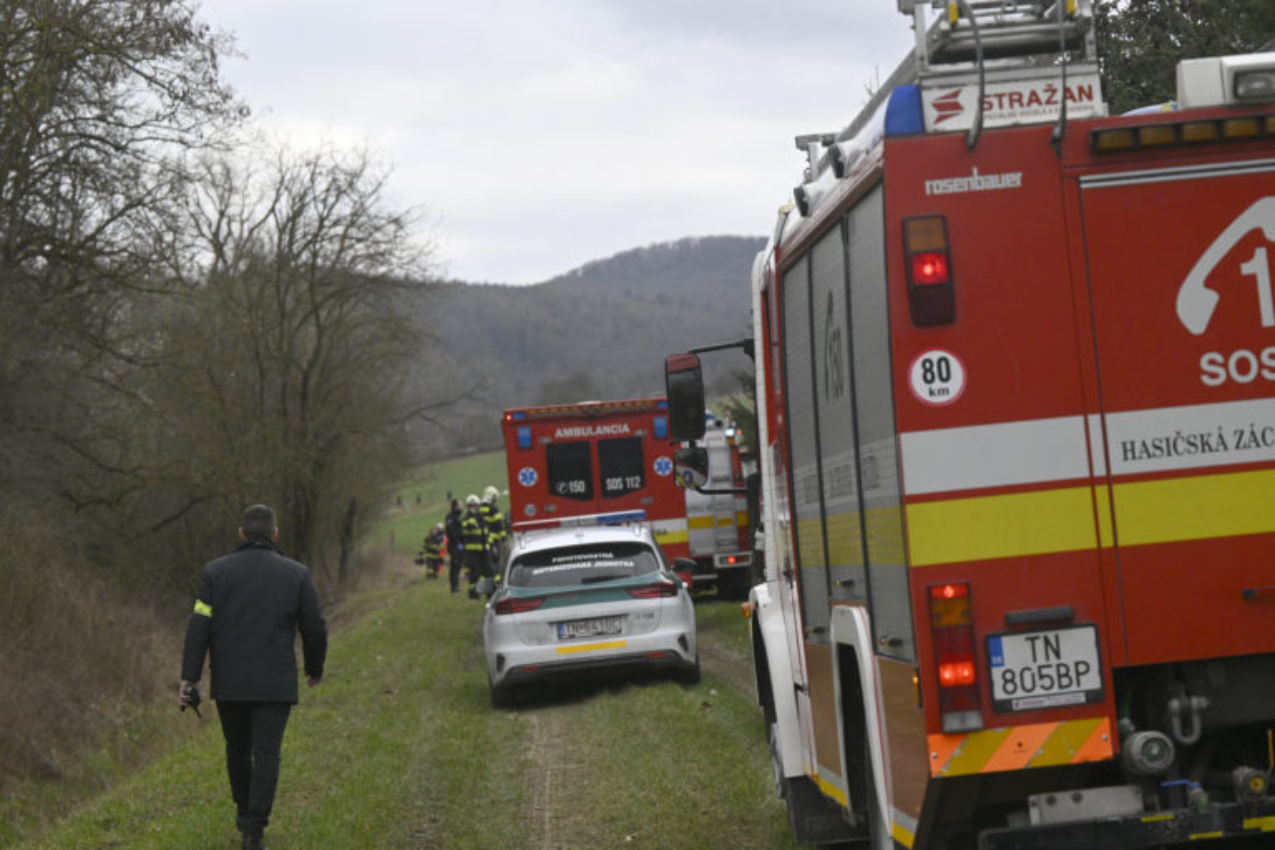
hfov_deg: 20.8
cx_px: 638
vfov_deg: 14.0
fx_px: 3471
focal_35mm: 98
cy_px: 425
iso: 3200
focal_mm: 98
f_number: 4.5
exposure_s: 1/6400
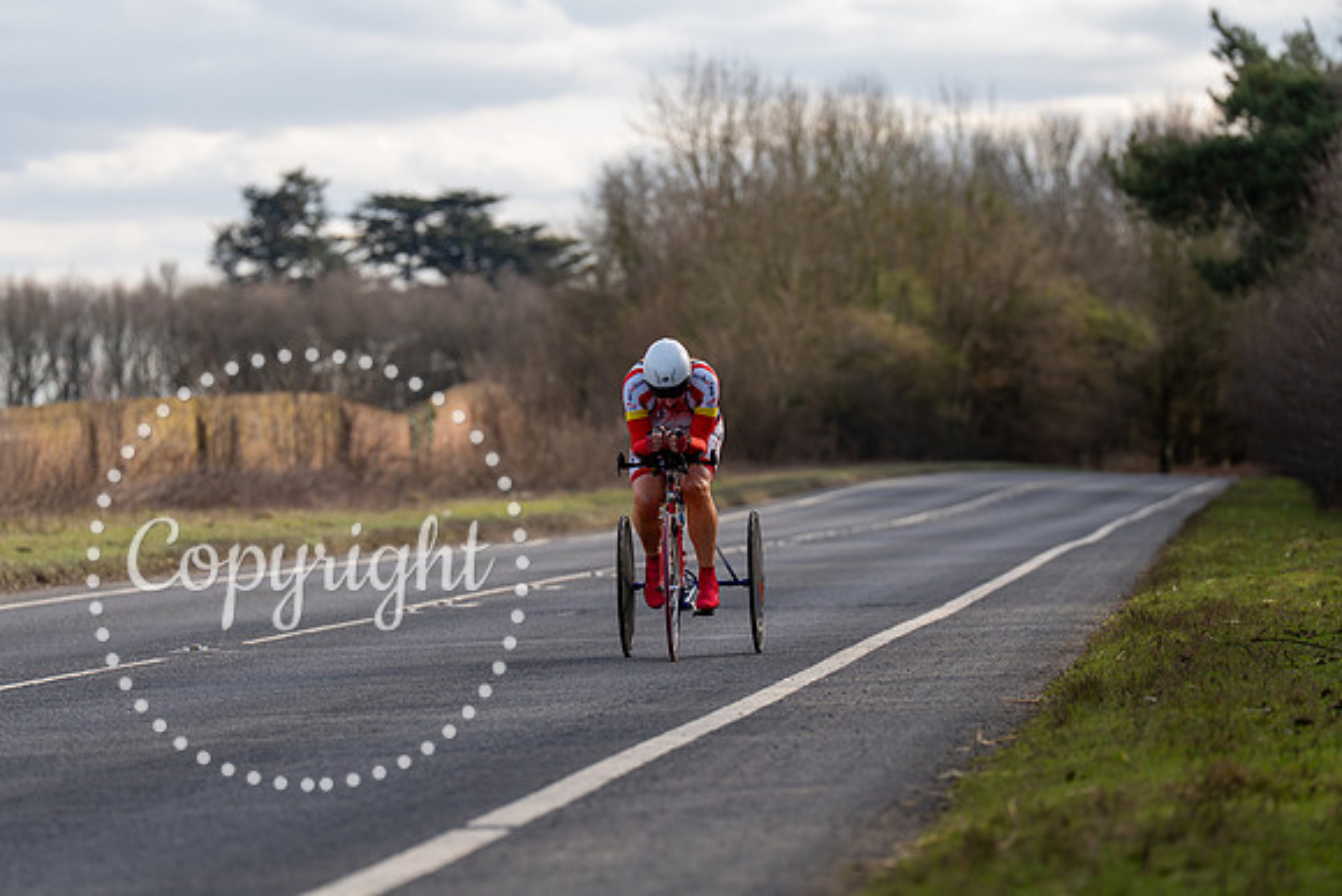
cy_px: 448
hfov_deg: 10.3
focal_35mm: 200
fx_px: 7457
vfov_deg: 6.9
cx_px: 671
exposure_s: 1/800
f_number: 4
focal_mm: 200
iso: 160
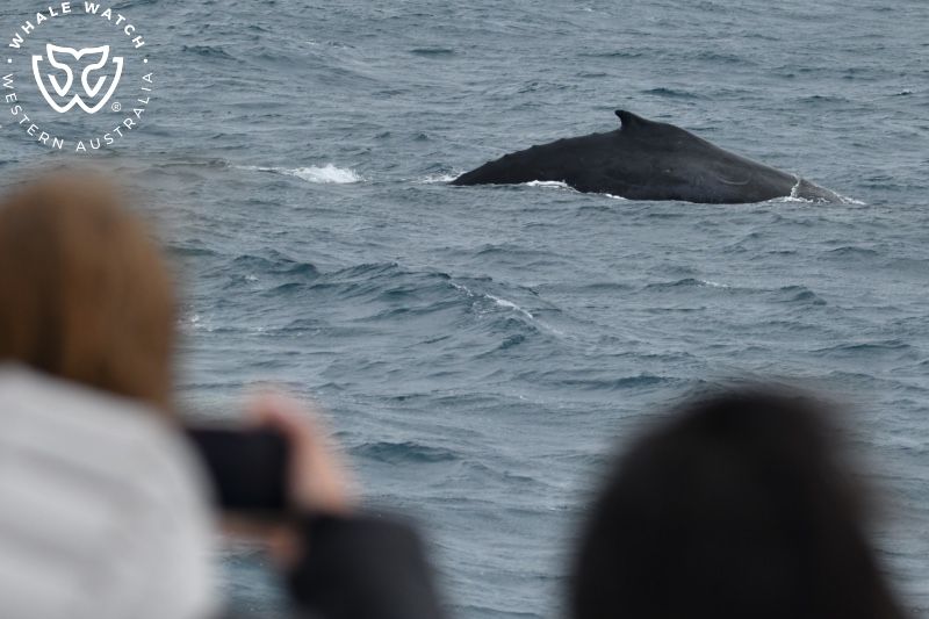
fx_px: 3741
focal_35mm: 145
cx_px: 464
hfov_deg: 14.2
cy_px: 310
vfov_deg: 9.5
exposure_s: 1/8000
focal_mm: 145
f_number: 5
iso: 900
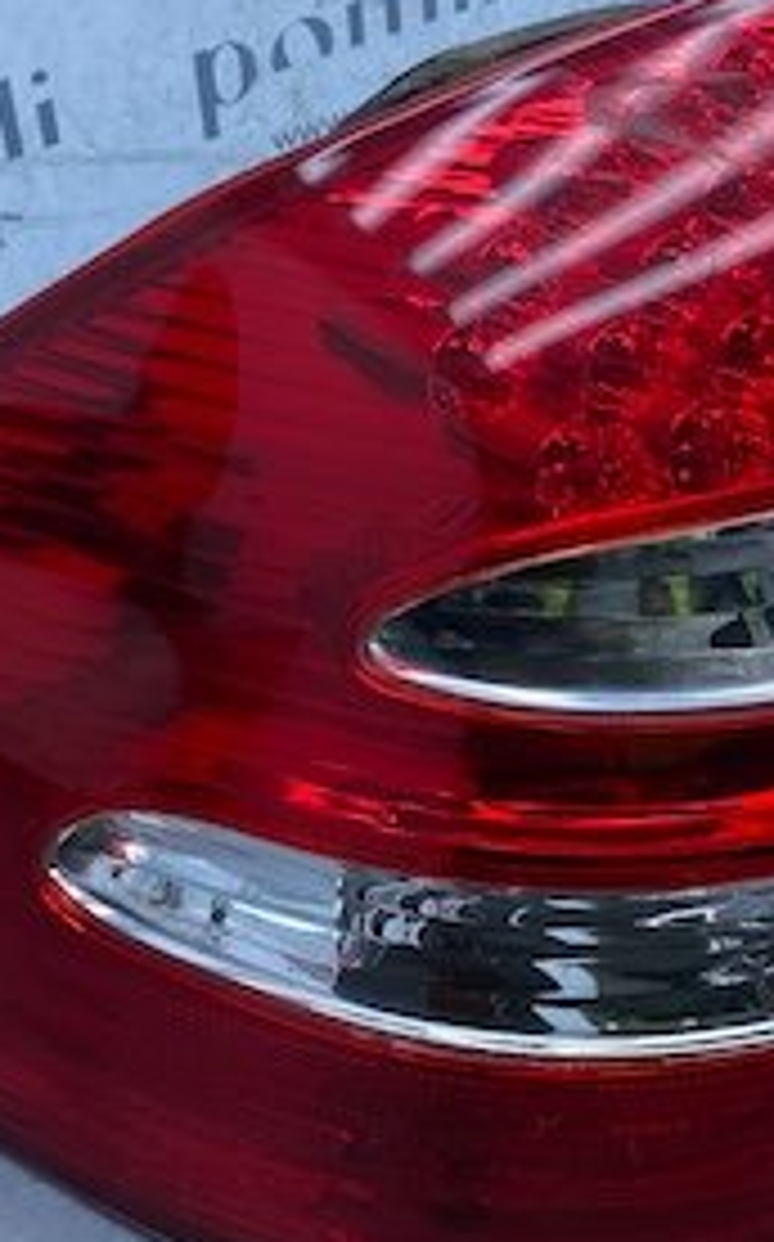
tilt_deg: -39.9
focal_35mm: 64
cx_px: 526
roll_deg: -10.8
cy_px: 855
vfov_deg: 31.7
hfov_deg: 20.2
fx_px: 2165
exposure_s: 1/912
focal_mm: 4.25
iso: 32
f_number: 1.8
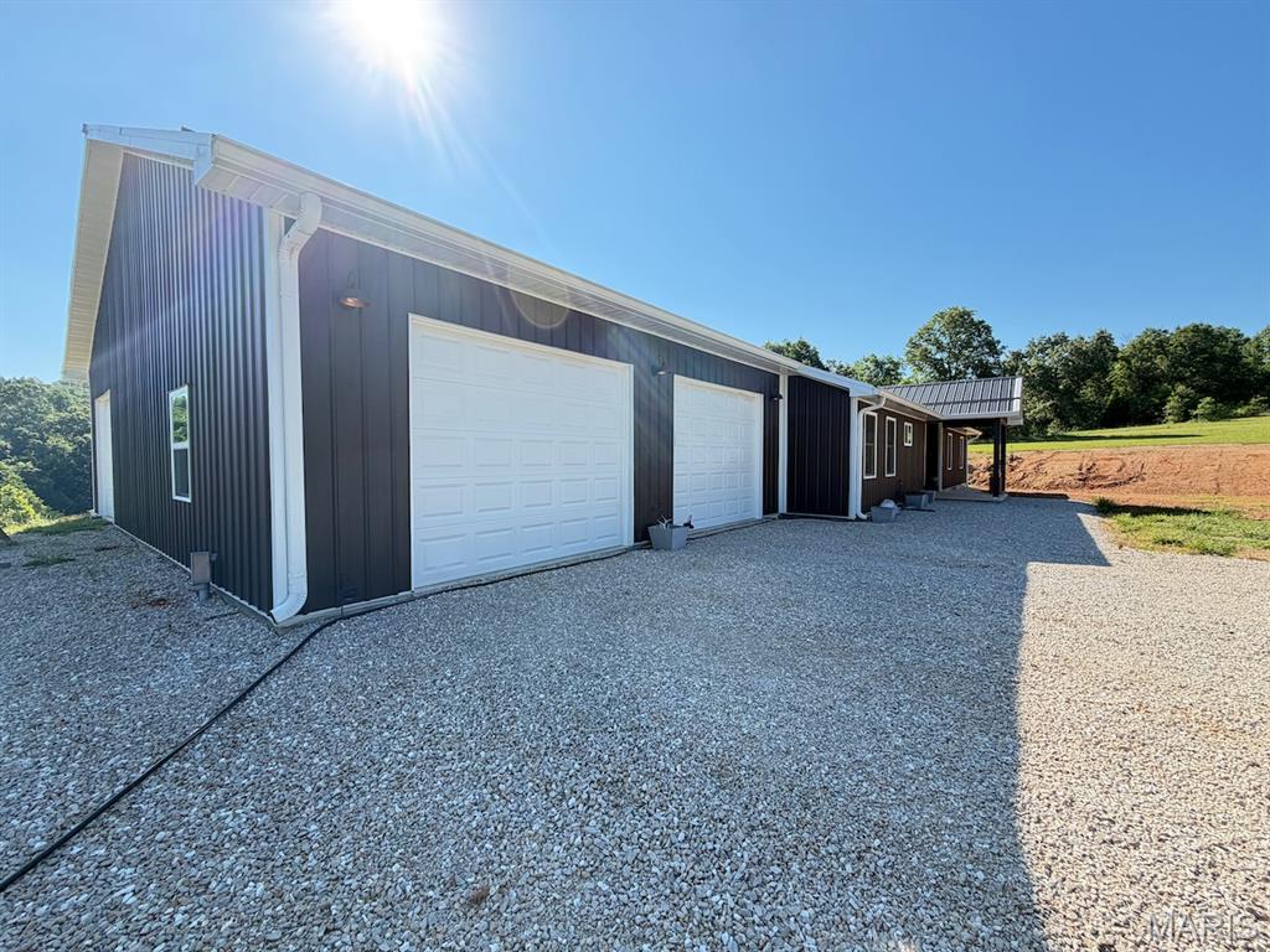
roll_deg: -0.6
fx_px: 514
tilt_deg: -1.7
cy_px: 476
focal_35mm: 14
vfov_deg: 85.7
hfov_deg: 102.1
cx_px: 635
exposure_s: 1/502
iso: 50
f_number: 2.2
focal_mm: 2.22
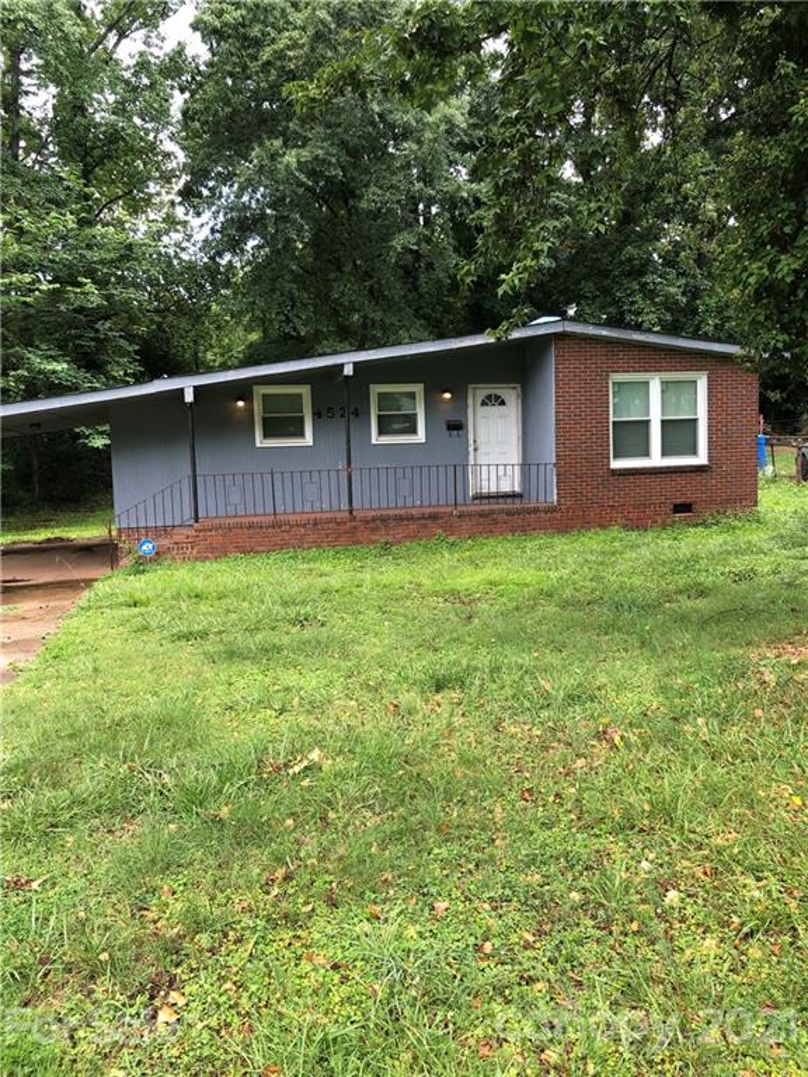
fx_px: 871
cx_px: 404
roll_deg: +1.9
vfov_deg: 63.4
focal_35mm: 28
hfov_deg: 49.7
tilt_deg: -4.7
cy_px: 538
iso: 32
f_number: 1.8
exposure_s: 1/120
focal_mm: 4
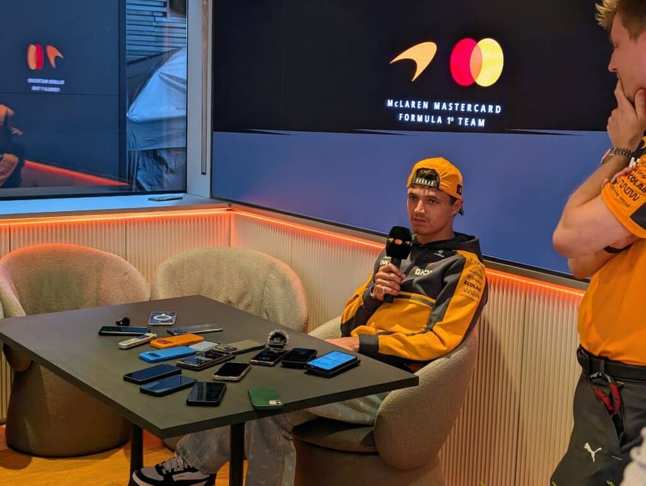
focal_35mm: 49
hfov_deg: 38.9
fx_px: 916
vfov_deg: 29.7
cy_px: 243
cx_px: 323
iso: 118
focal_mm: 6.9
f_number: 1.68
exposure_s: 1/120
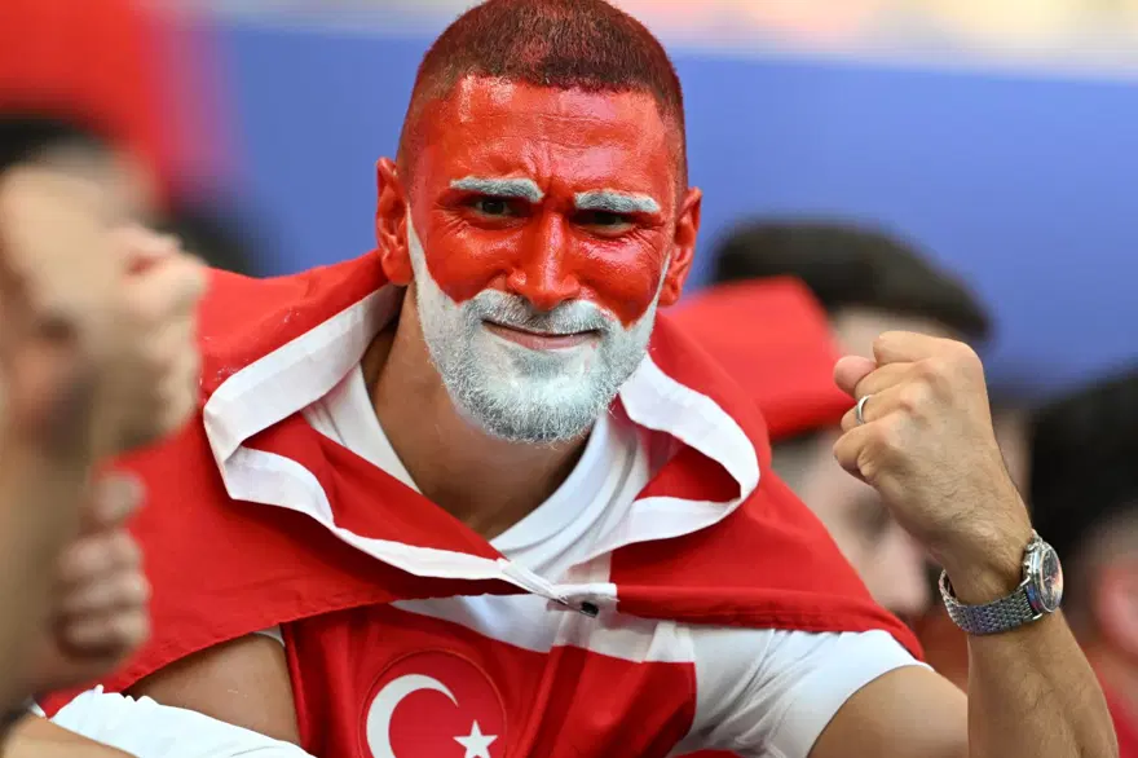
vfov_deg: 2.3
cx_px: 569
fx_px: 18959
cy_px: 379
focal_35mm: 600
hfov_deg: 3.4
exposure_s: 1/1250
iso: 1600
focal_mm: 400
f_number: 2.8
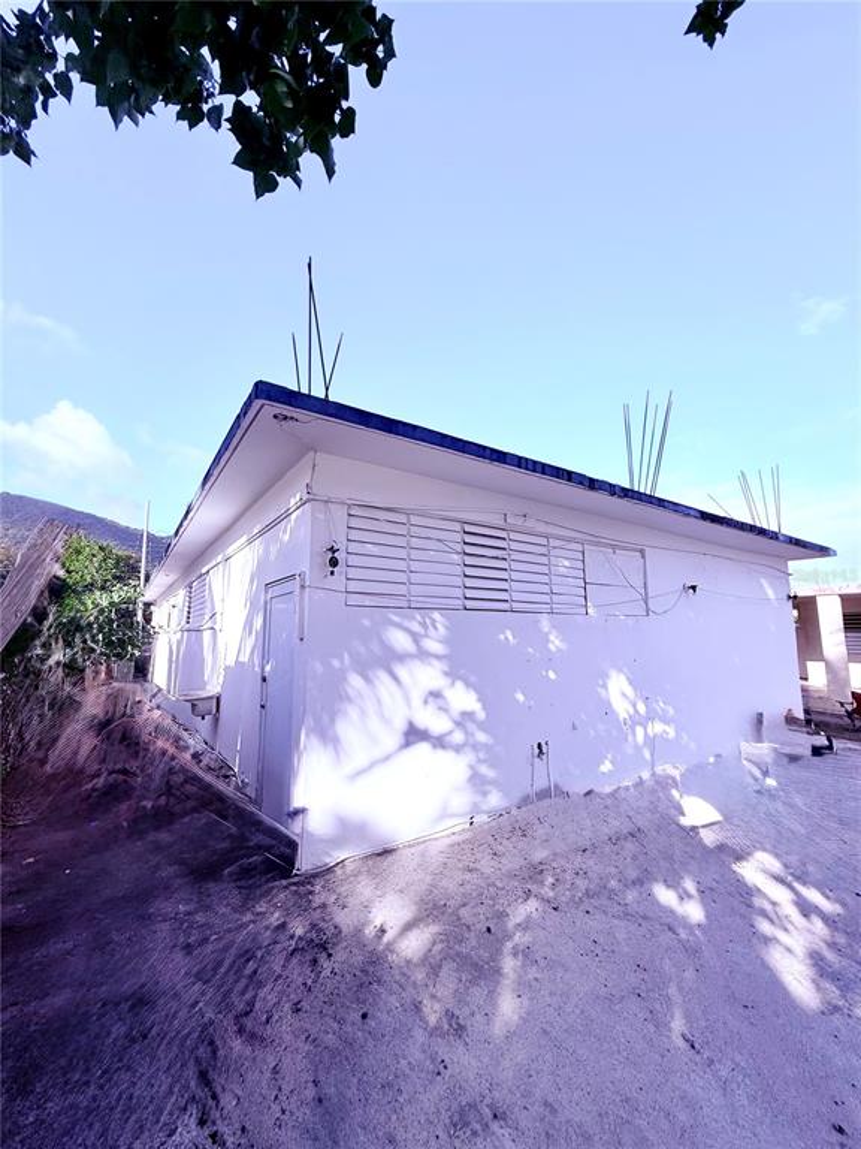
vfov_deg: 102.1
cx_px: 430
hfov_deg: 85.7
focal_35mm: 14
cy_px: 574
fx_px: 464
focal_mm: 2.22
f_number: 2.2
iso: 50
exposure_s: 1/1698
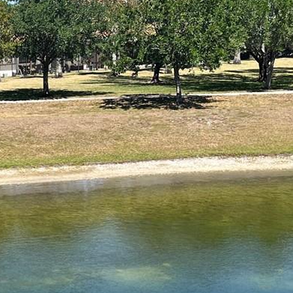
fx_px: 900
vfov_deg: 18.3
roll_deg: +2.6
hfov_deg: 17.0
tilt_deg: -12.8
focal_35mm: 94
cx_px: -124
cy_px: 232
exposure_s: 1/2967
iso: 50
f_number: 1.6
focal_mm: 5.1
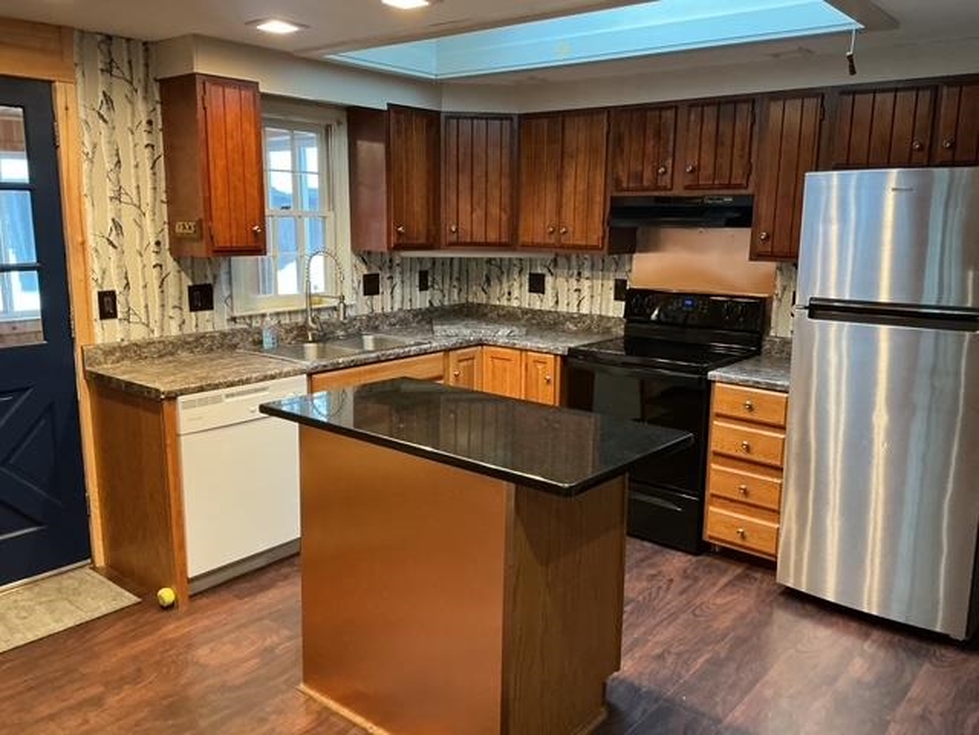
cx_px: 490
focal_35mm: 29
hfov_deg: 61.7
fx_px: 820
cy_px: 368
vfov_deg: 48.2
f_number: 1.8
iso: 250
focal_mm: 3
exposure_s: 1/60
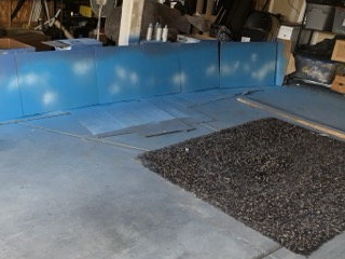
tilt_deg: -23.0
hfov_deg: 43.9
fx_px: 419
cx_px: 105
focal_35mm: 42
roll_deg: -4.7
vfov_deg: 34.3
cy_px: 133
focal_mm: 4
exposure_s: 1/120
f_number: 1.8
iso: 50
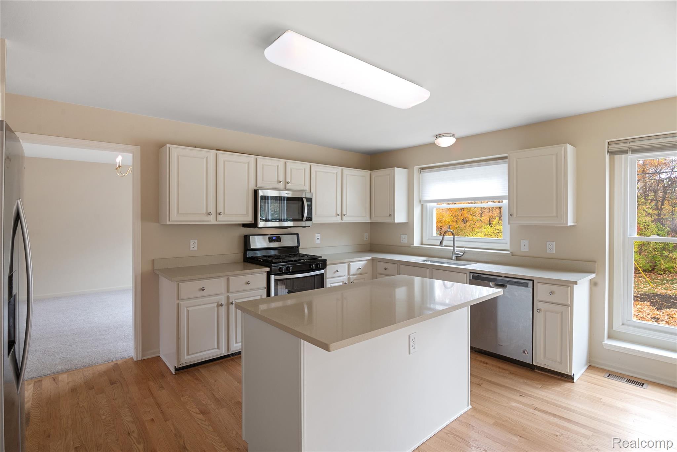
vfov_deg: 43.6
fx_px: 564
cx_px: 338
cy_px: 226
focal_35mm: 30
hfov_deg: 61.9
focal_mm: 30
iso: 320
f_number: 9
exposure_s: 1/2.5
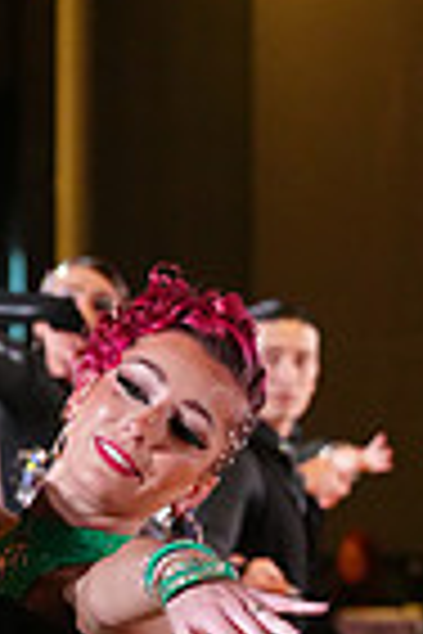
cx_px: -110
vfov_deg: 5.5
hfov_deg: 3.7
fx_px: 6609
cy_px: 877
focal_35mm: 375
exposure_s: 1/400
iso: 3200
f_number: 4
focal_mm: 91
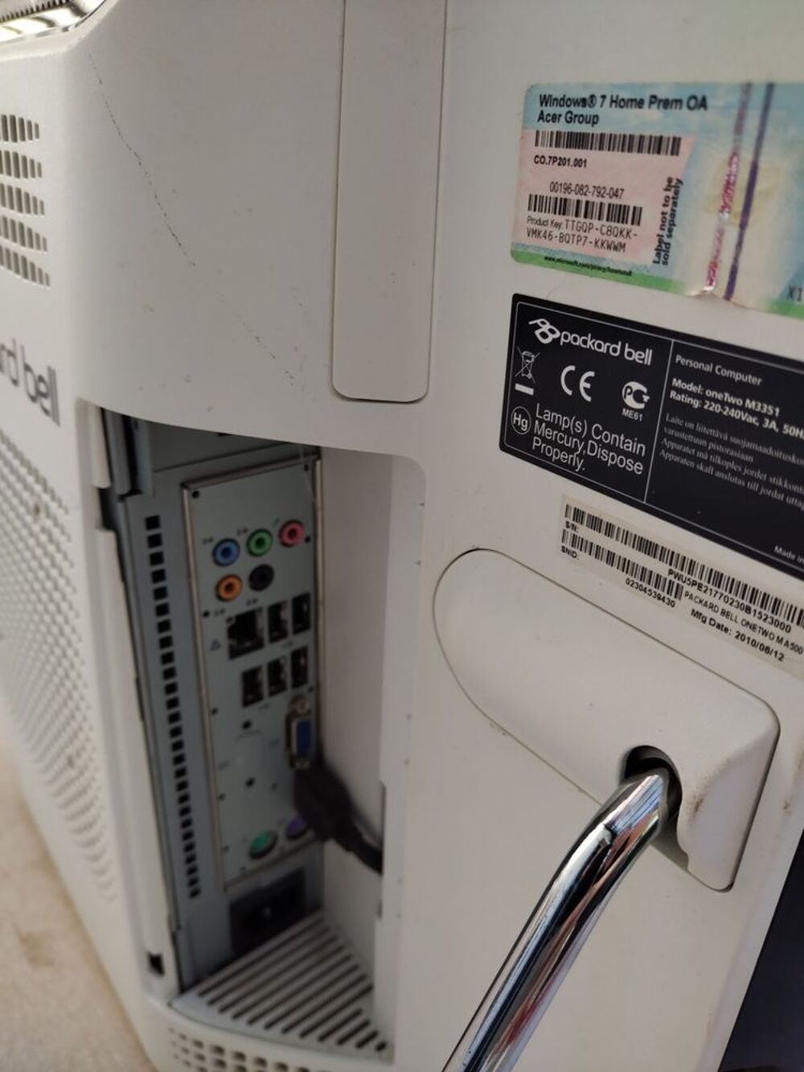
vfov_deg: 67.3
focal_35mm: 26
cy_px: 536
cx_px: 402
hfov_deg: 53.1
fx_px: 805
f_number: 1.8
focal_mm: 4.75
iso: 100
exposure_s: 1/126
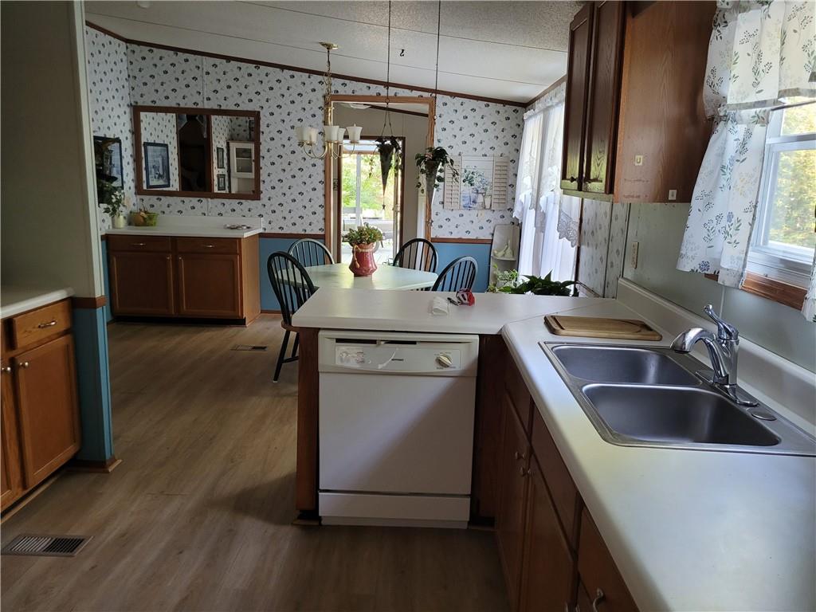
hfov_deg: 67.3
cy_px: 306
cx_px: 408
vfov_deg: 53.1
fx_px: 613
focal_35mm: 26
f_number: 1.8
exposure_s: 1/40
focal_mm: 5.4
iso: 320
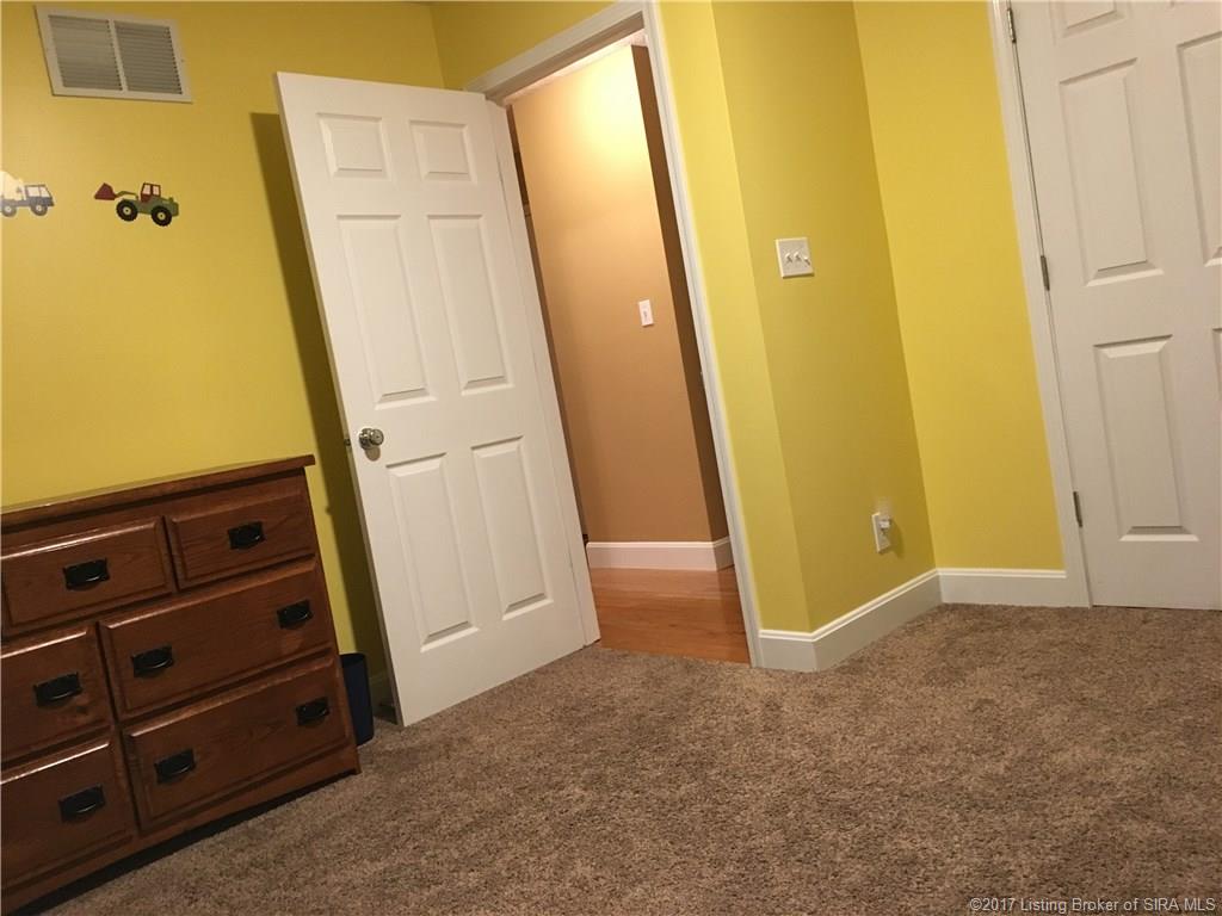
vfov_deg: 48.2
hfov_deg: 61.7
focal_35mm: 29
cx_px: 611
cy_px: 458
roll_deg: +10.5
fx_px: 1024
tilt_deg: -5.8
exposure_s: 1/17
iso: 200
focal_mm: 4.15
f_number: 2.2
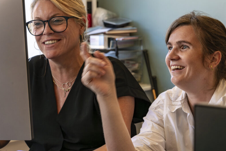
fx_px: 753
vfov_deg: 11.4
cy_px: 60
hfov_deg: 17.1
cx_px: 128
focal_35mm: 120
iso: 2500
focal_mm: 93
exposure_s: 1/100
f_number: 9
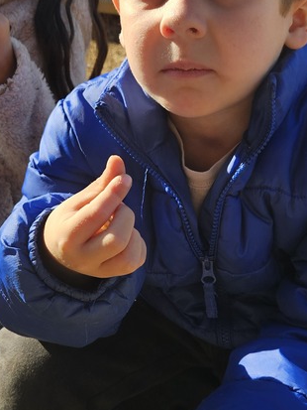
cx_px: 131
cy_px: 226
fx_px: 674
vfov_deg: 33.7
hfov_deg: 25.6
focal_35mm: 57
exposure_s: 1/904
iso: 25
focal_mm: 5.4
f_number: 1.8
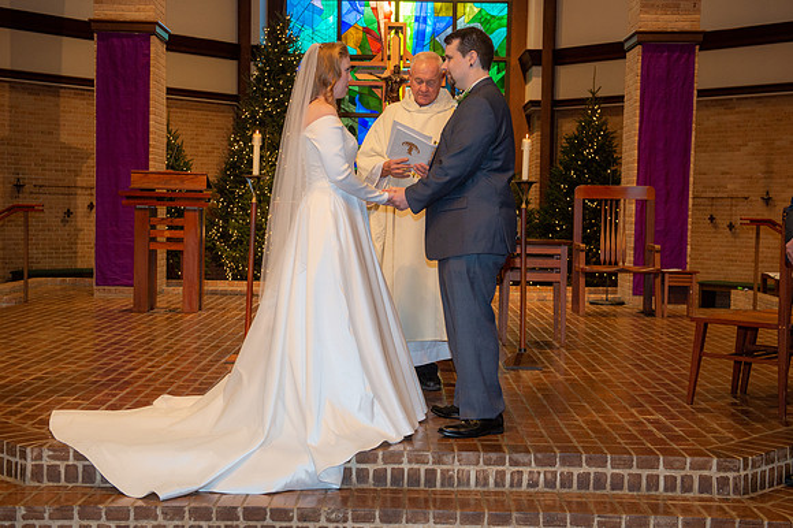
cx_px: 396
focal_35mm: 52
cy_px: 264
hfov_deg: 38.2
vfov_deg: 26.0
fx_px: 1145
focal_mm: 52
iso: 1600
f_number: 5.6
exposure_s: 1/125
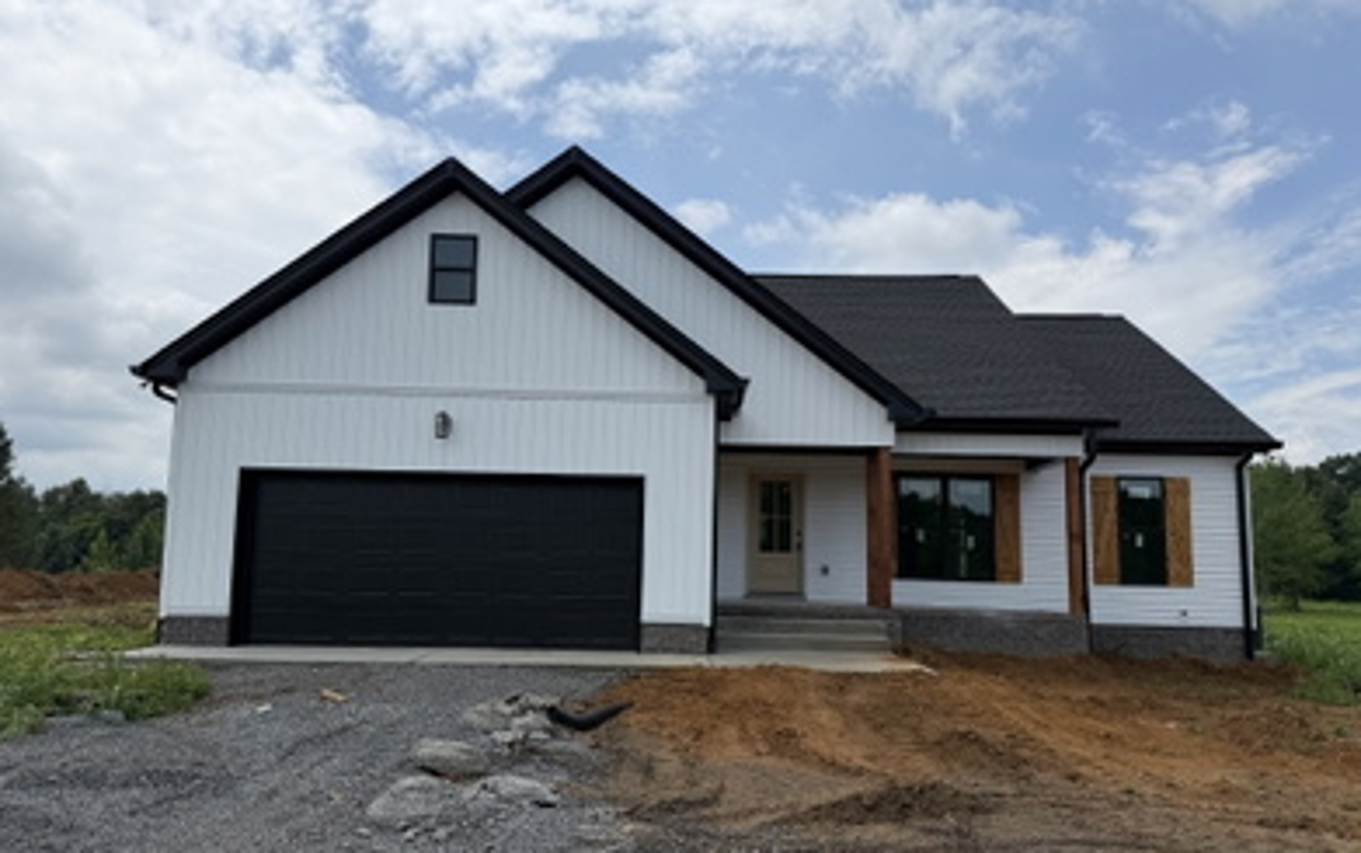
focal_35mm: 26
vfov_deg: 47.6
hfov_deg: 70.4
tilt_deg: +7.1
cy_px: 460
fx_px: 965
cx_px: 682
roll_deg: -1.1
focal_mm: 6.76
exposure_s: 1/7353
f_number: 1.78
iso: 80
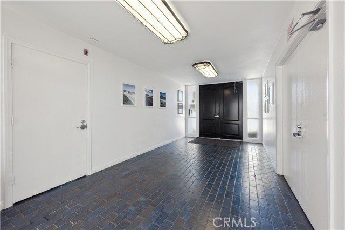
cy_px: 115
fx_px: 134
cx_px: 172
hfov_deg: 104.3
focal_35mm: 14
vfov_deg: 81.1
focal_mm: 14
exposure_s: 1/25
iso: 100
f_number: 9
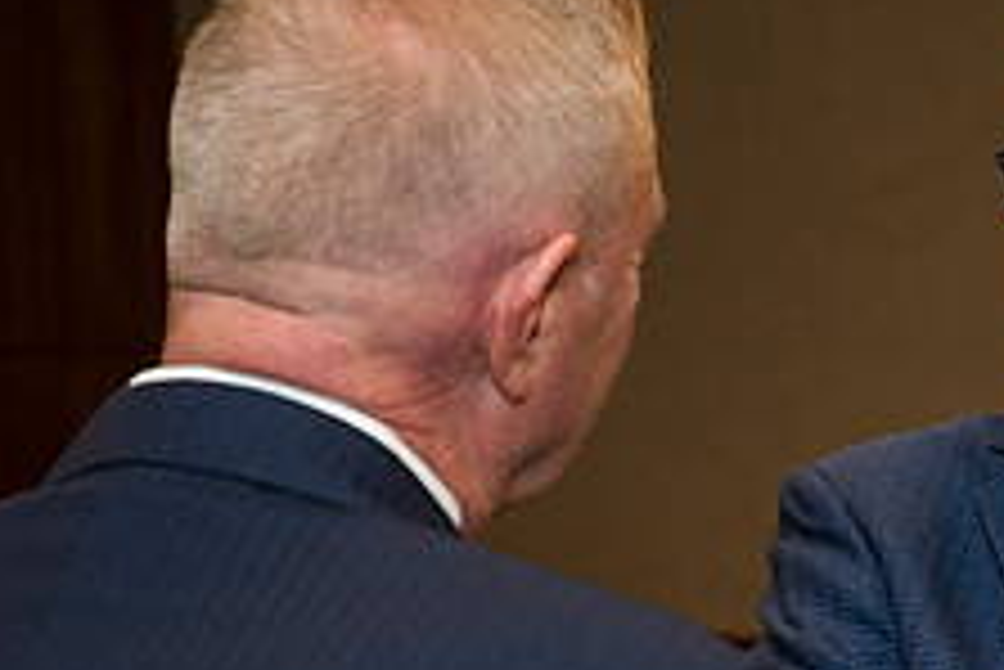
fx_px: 4493
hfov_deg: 12.5
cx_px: 1148
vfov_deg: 8.5
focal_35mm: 161
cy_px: 632
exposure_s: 1/125
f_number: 5
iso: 800
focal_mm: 62
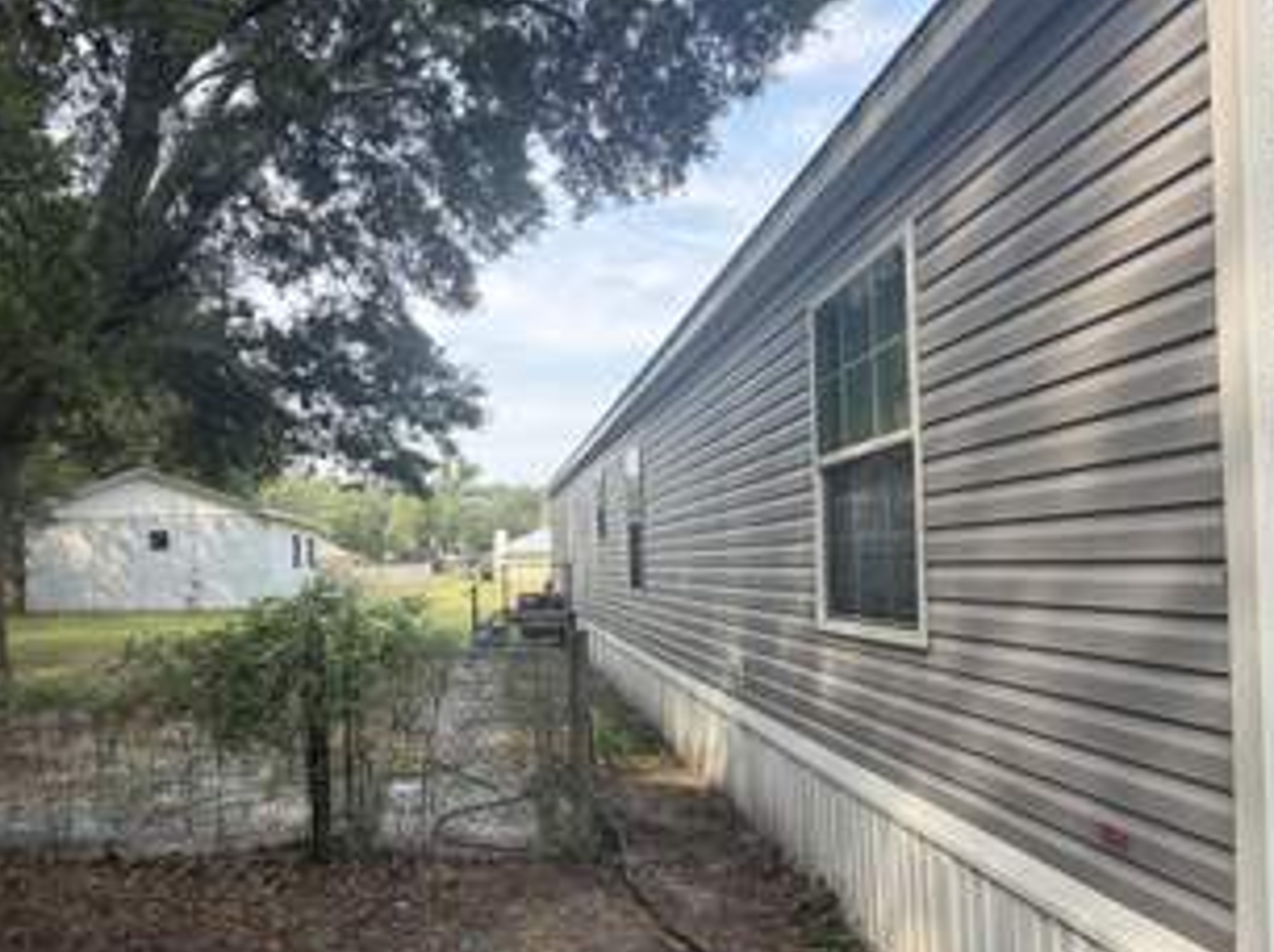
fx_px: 809
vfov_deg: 60.7
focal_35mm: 22
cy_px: 545
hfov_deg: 74.8
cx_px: 459
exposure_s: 1/224
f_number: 2.2
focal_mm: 2.22
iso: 50
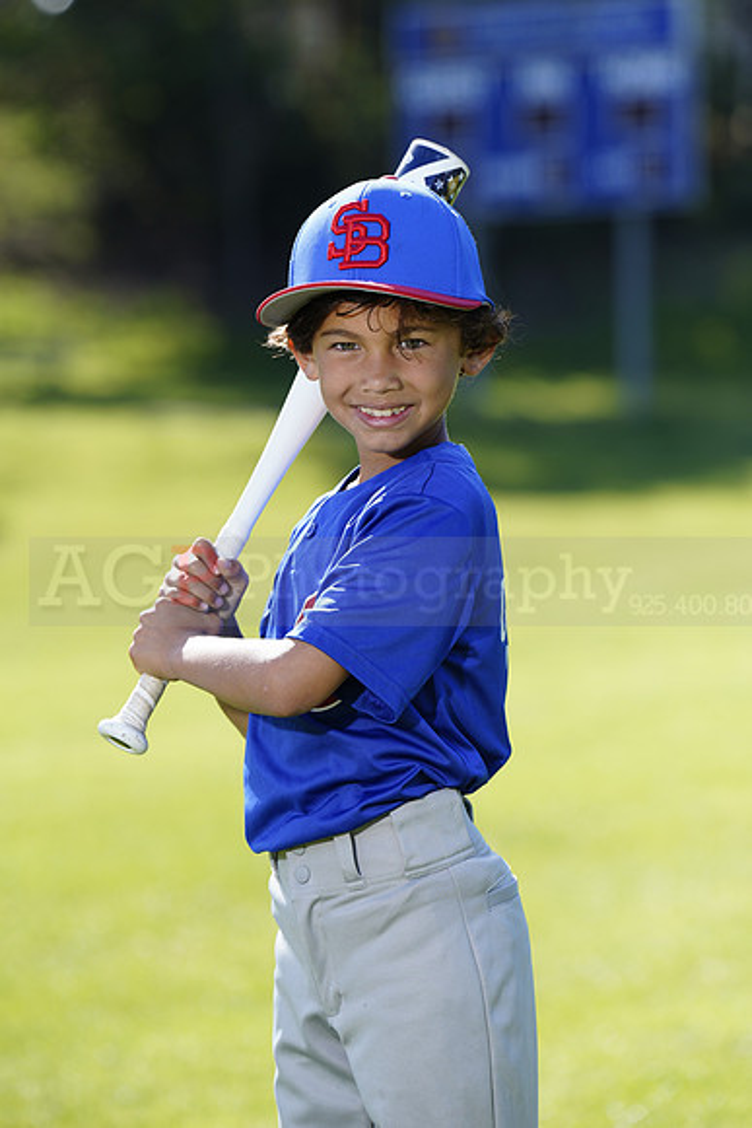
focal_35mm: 200
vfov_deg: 10.3
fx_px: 6262
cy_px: 564
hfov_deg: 6.9
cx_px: 376
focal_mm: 200
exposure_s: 1/250
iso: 100
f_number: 5
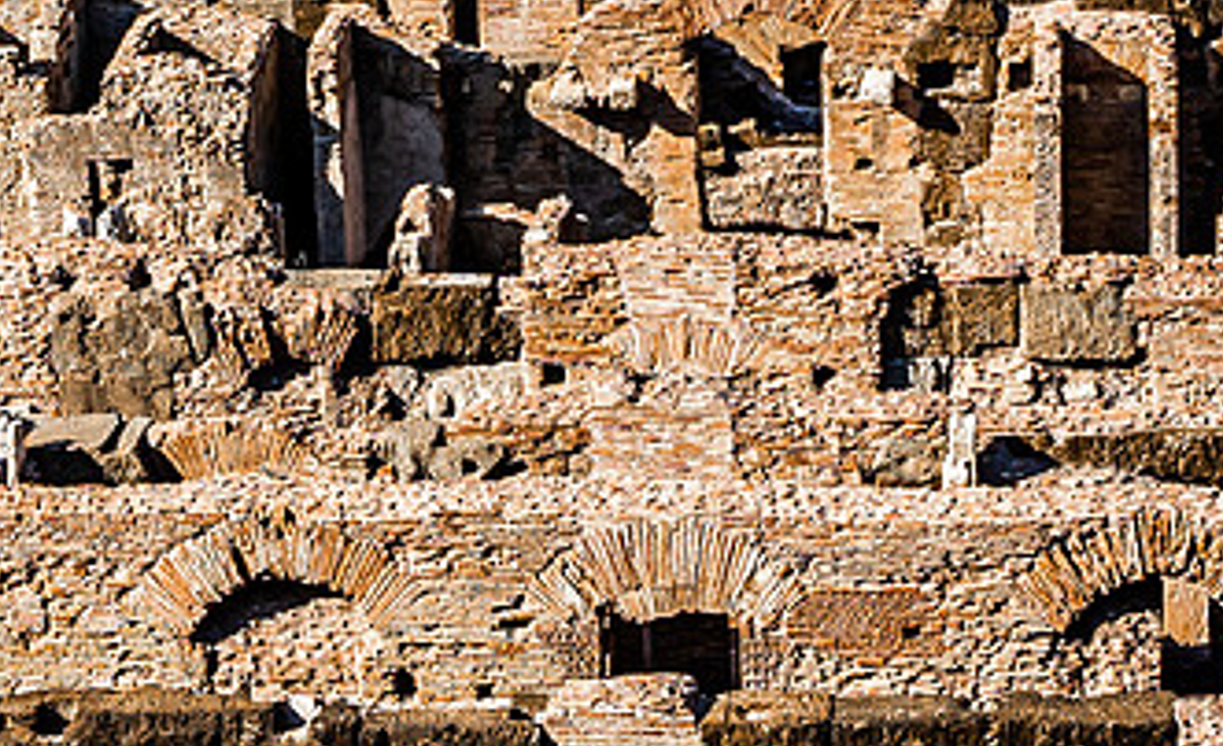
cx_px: 846
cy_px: 9
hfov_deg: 13.7
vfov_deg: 8.4
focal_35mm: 153
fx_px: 5066
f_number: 8
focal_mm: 24
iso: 100
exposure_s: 1/200
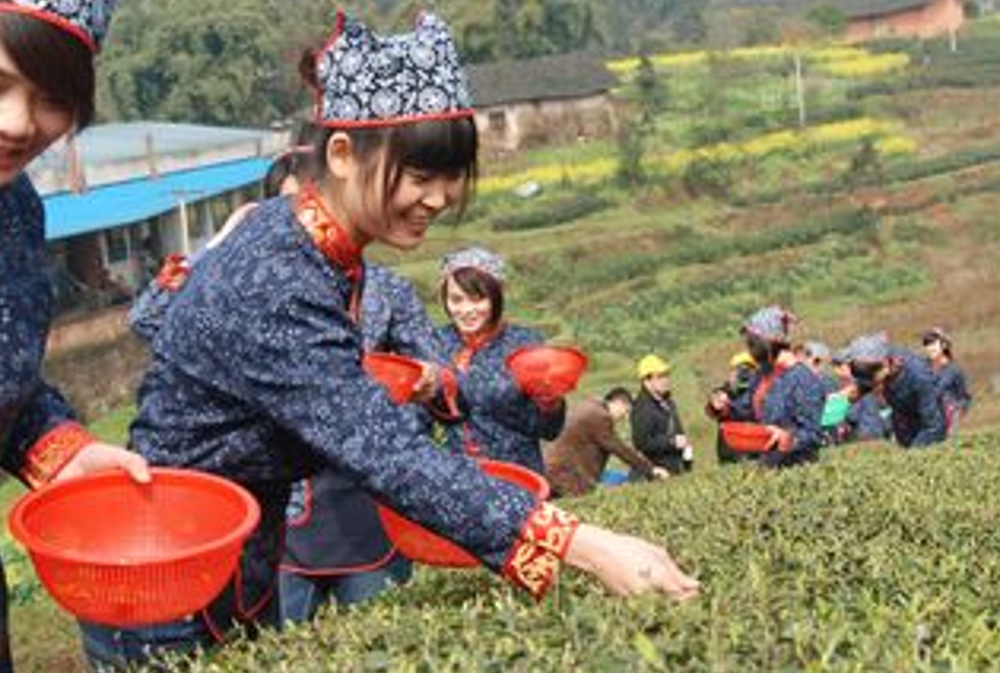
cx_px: 406
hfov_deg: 24.9
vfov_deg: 17.0
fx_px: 2256
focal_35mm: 81
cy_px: 330
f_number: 6.3
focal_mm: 34
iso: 100
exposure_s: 1/160
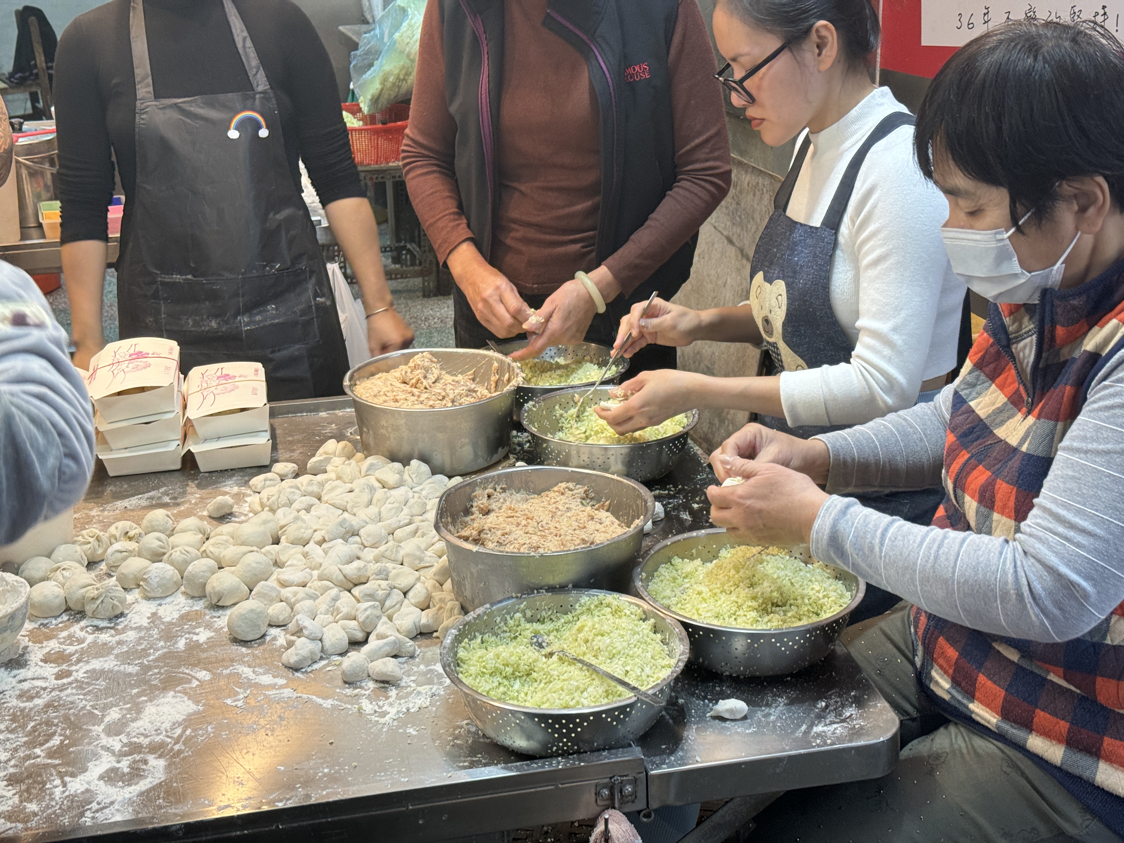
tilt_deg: -22.2
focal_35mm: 48
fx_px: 1559
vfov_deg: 30.3
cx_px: 562
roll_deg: +2.4
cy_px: 422
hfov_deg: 39.7
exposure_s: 1/60
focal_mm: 6.86
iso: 80
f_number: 1.78
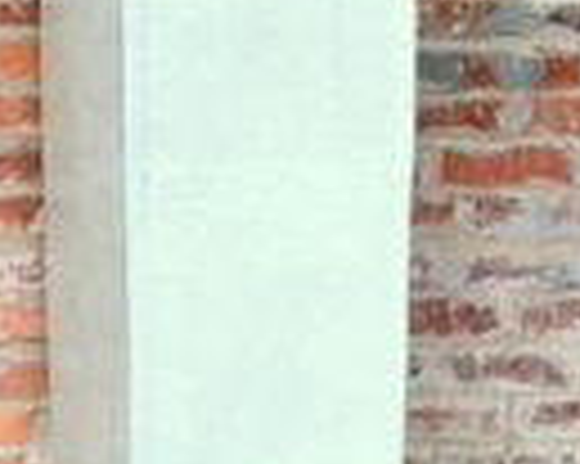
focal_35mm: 480
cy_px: -455
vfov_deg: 3.2
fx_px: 8232
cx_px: -908
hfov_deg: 4.0
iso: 3200
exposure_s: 1/50
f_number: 32
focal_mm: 55
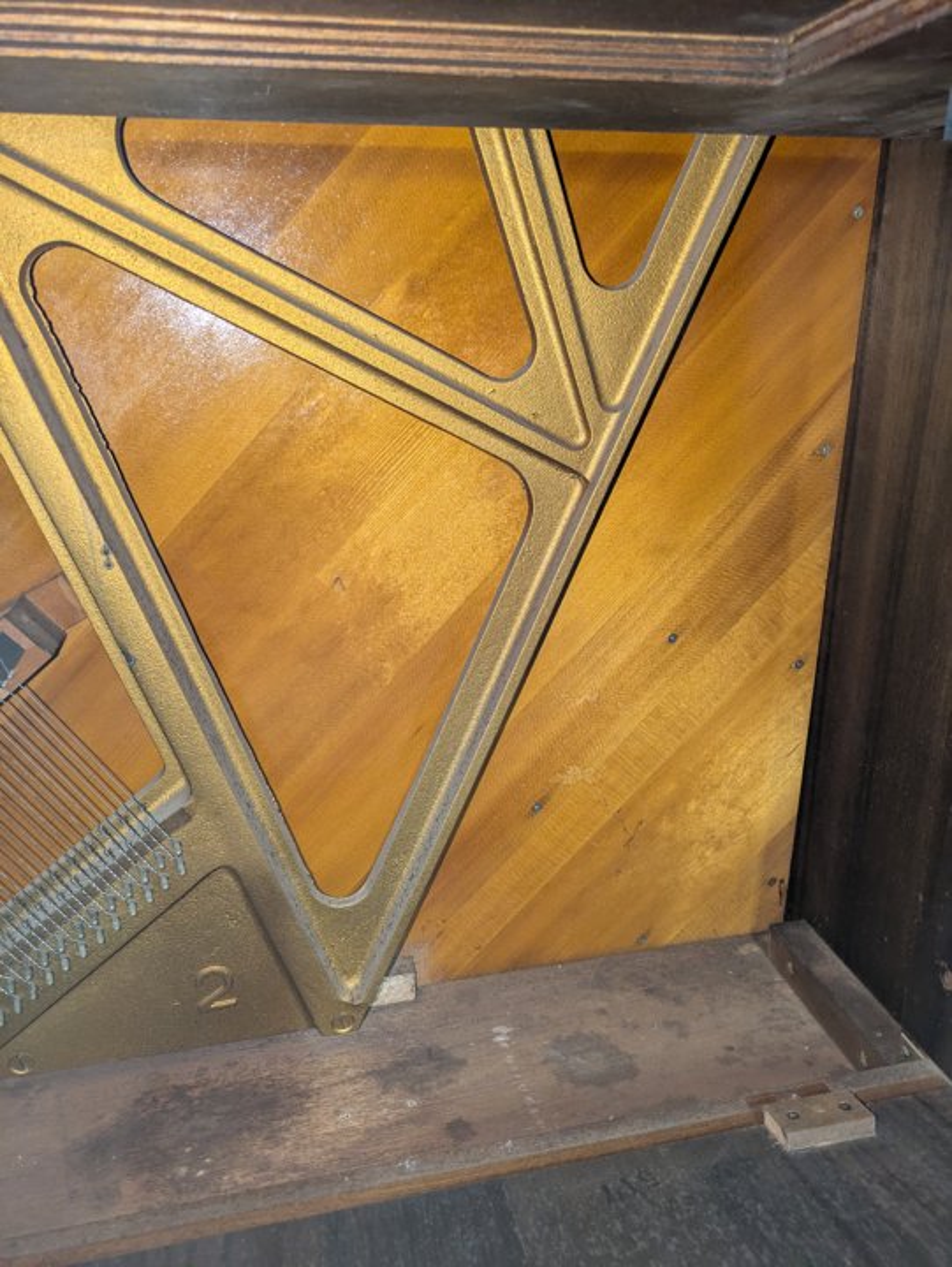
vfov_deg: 69.4
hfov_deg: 54.9
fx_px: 916
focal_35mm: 25
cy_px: 634
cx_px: 476
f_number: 1.89
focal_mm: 5.43
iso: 426
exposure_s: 1/33.3
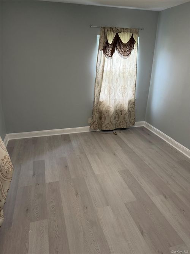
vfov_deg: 71.6
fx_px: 176
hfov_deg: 56.8
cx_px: 95
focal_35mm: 24
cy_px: 127
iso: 160
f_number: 1.78
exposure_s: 1/60
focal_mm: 6.76
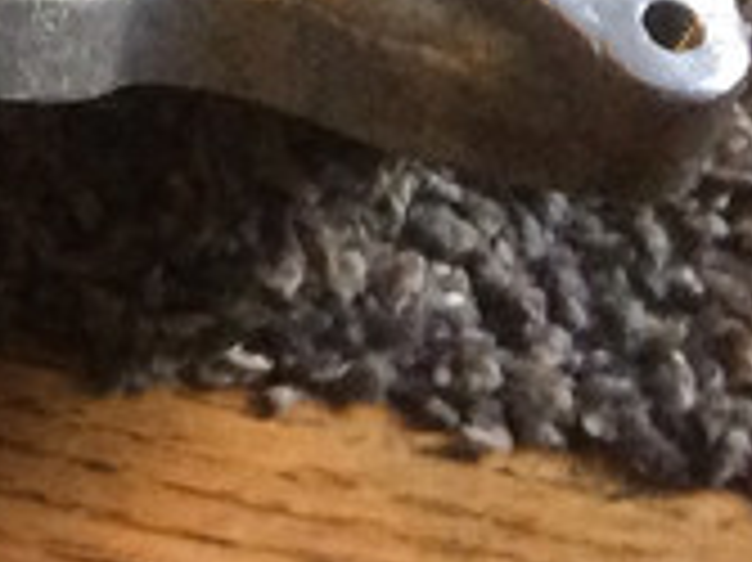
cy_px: -1218
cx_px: -1515
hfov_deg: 8.8
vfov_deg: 7.0
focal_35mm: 185
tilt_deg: -44.6
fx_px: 4016
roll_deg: +2.3
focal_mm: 4.15
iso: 250
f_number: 2.2
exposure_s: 1/30
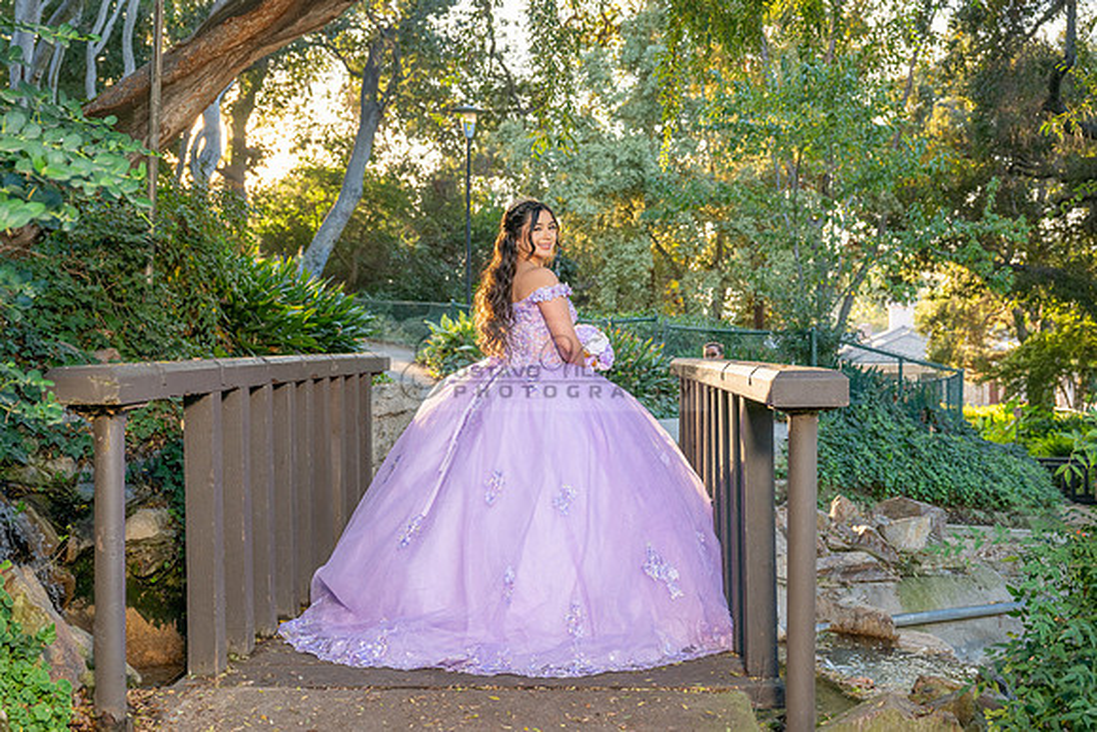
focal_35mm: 42
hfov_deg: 46.7
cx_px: 548
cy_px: 366
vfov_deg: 32.2
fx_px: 1269
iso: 400
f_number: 4.5
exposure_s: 1/200
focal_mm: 40
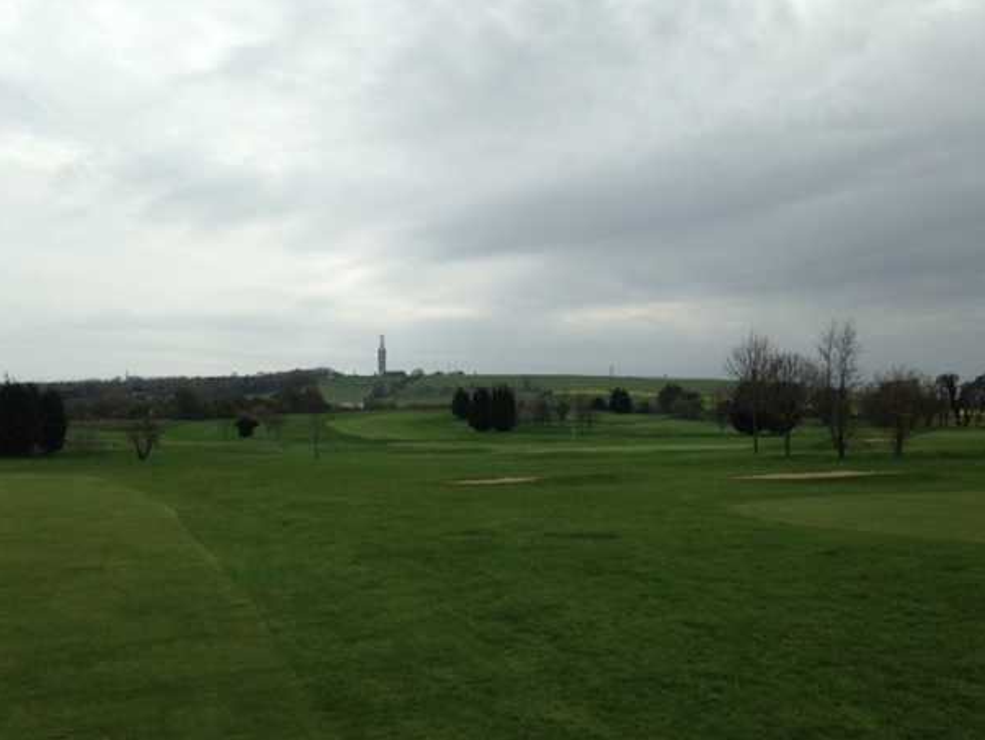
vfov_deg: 40.7
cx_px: 492
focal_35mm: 35
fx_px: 997
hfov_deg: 52.6
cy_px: 387
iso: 50
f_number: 2.4
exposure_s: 1/1695
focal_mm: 4.12
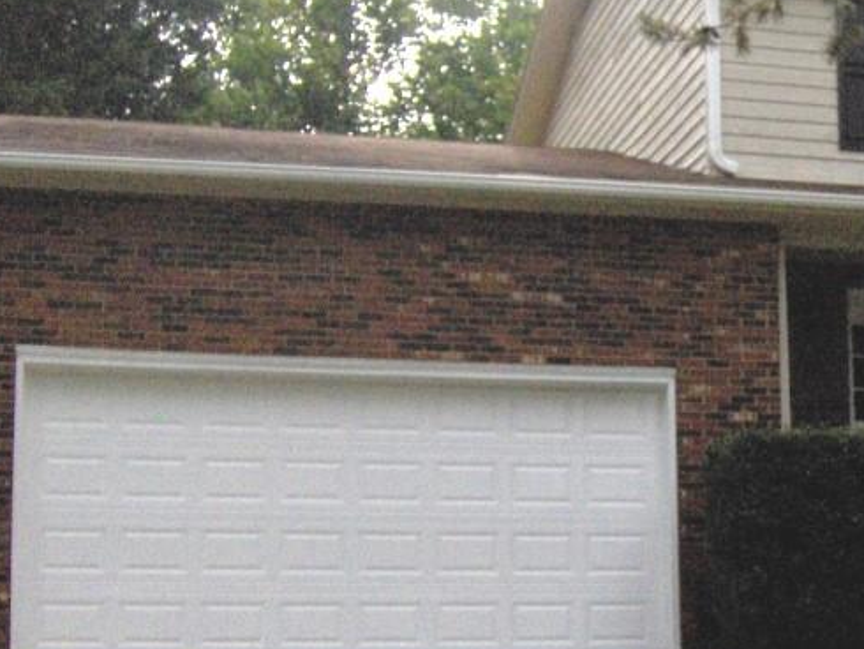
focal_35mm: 73
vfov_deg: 20.2
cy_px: 386
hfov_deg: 25.6
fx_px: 1823
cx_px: 821
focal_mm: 7.5
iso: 100
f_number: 5.5
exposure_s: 1/2000
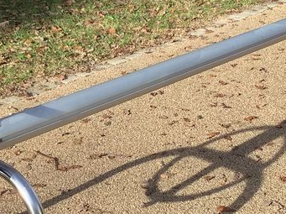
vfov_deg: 16.2
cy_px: 108
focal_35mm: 91
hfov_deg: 21.6
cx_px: 141
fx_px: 751
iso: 25
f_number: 2.4
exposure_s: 1/562
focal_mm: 3.3
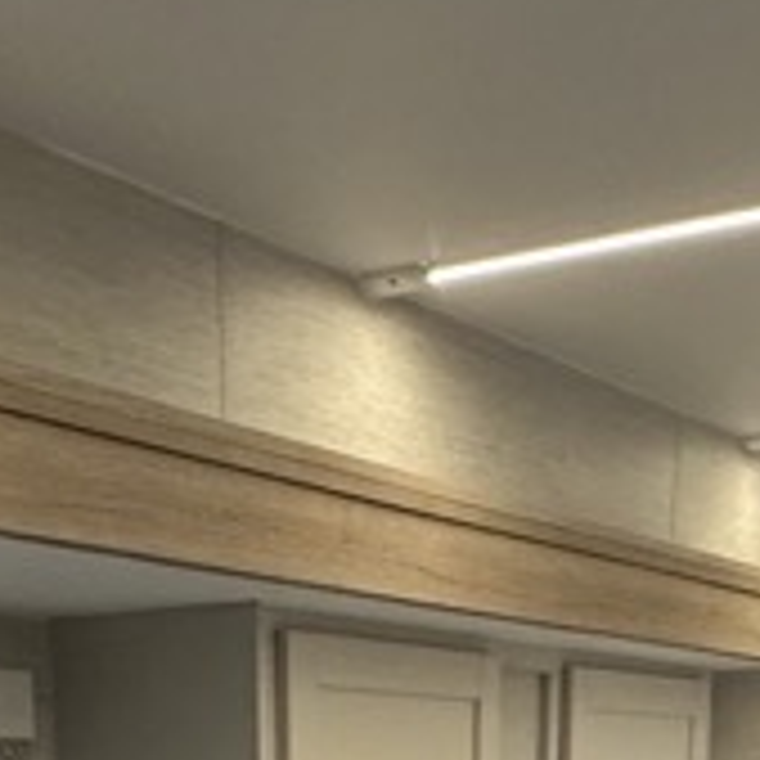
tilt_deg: -19.3
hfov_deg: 23.1
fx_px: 1863
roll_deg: +1.2
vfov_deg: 17.6
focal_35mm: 75
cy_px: 1444
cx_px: 346
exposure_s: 1/114
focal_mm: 2.22
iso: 250
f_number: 2.2
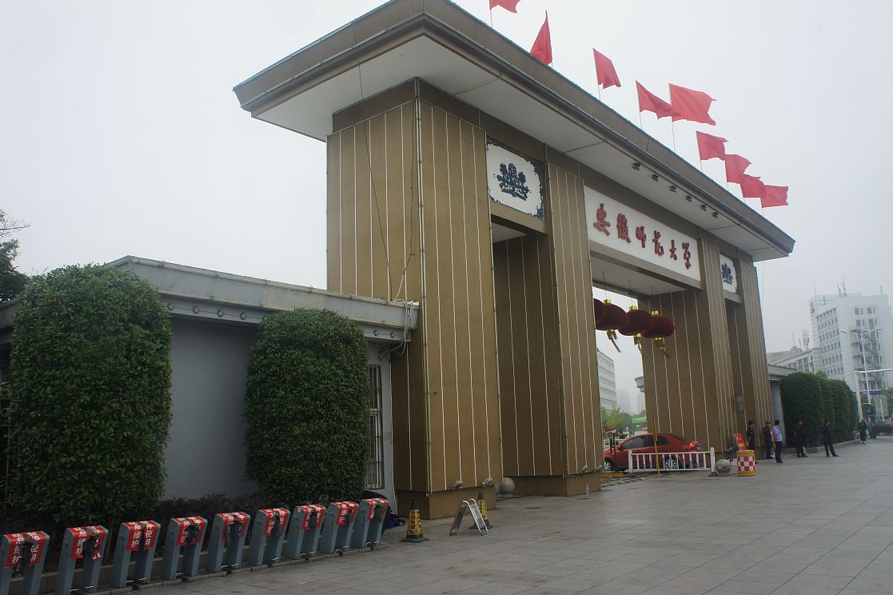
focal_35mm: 29
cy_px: 289
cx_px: 447
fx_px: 719
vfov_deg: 44.9
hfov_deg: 63.7
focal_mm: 18
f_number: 9
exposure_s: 1/50
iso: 200
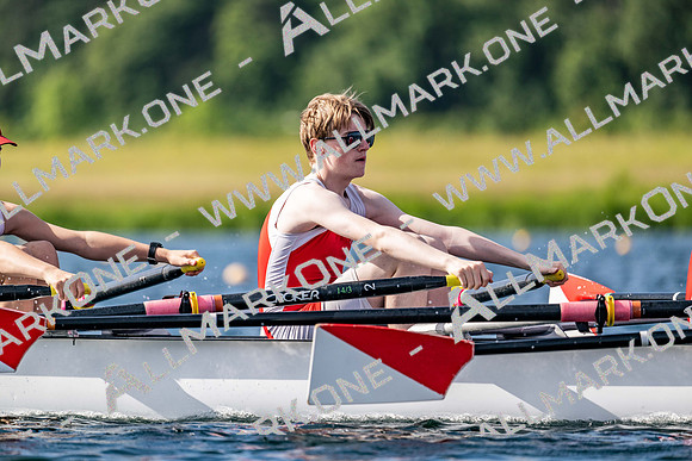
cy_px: 230
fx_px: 7690
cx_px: 346
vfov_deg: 3.4
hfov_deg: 5.2
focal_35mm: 400
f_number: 4.5
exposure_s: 1/2500
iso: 250
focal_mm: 400
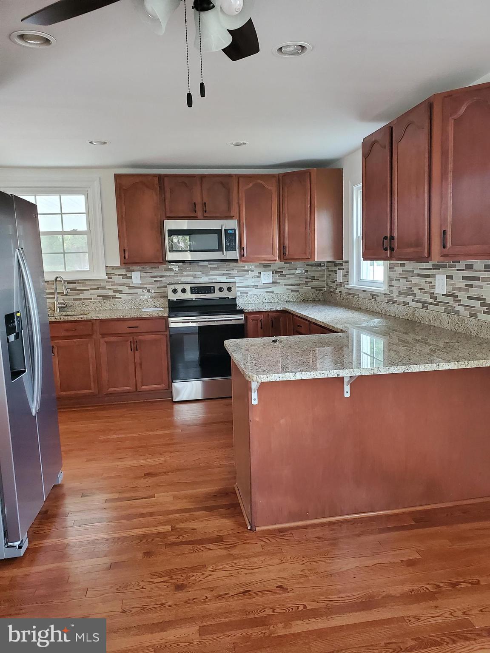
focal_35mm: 26
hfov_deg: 53.1
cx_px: 245
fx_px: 491
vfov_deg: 67.3
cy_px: 326
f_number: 2.4
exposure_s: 1/39
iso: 640
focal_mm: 4.3
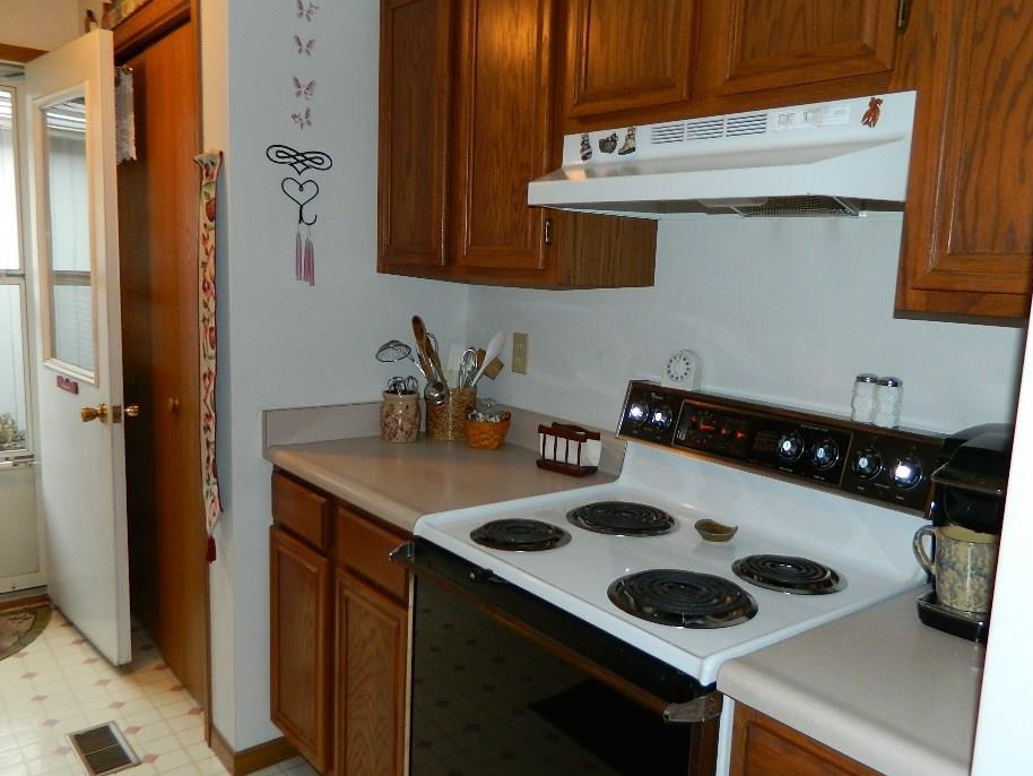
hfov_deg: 63.4
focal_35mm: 28
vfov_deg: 49.8
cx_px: 552
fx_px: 836
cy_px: 403
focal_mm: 4.5
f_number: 3.1
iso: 200
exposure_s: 1/30
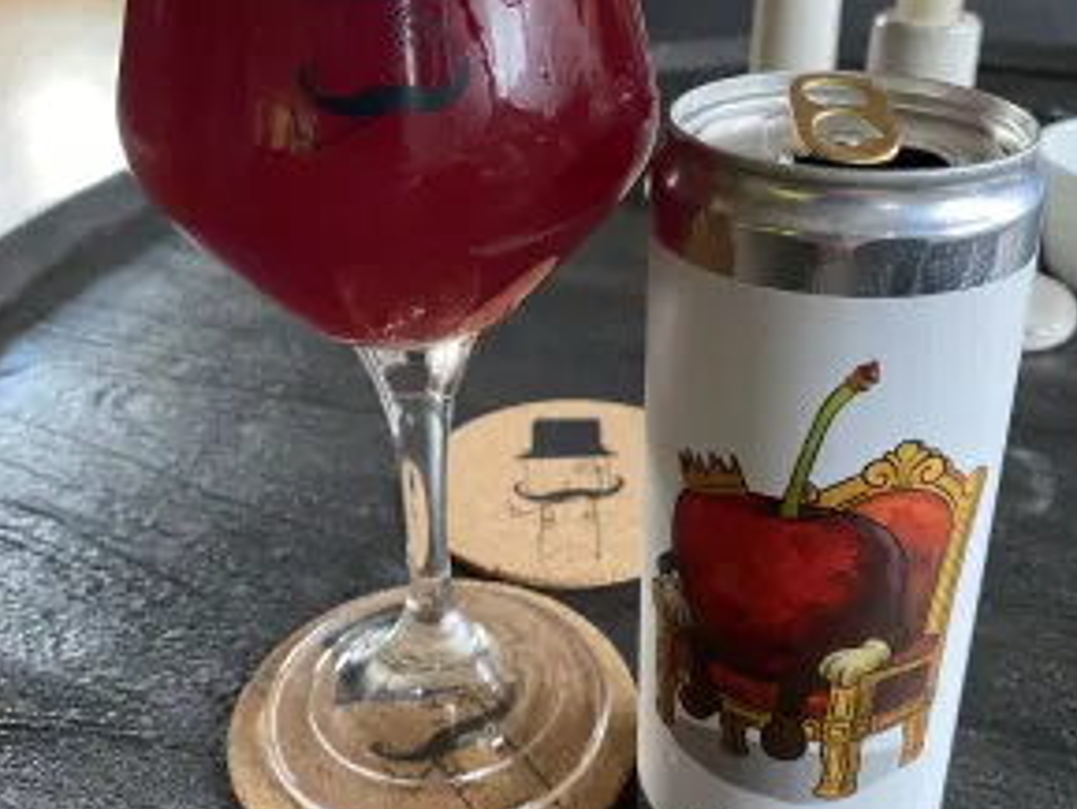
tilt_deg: -25.9
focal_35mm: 36
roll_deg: +0.8
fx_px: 1121
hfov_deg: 51.3
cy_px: 324
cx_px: 552
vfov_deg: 39.5
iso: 400
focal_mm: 4.25
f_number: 1.8
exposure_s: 1/60
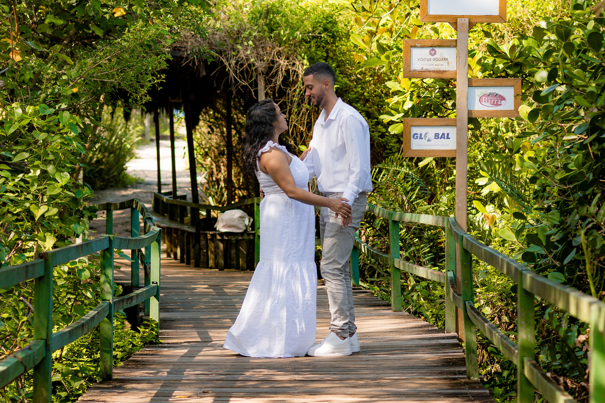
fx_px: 2467
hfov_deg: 14.0
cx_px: 303
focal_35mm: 147
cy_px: 220
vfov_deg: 9.3
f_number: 4.5
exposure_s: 1/250
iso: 160
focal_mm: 85
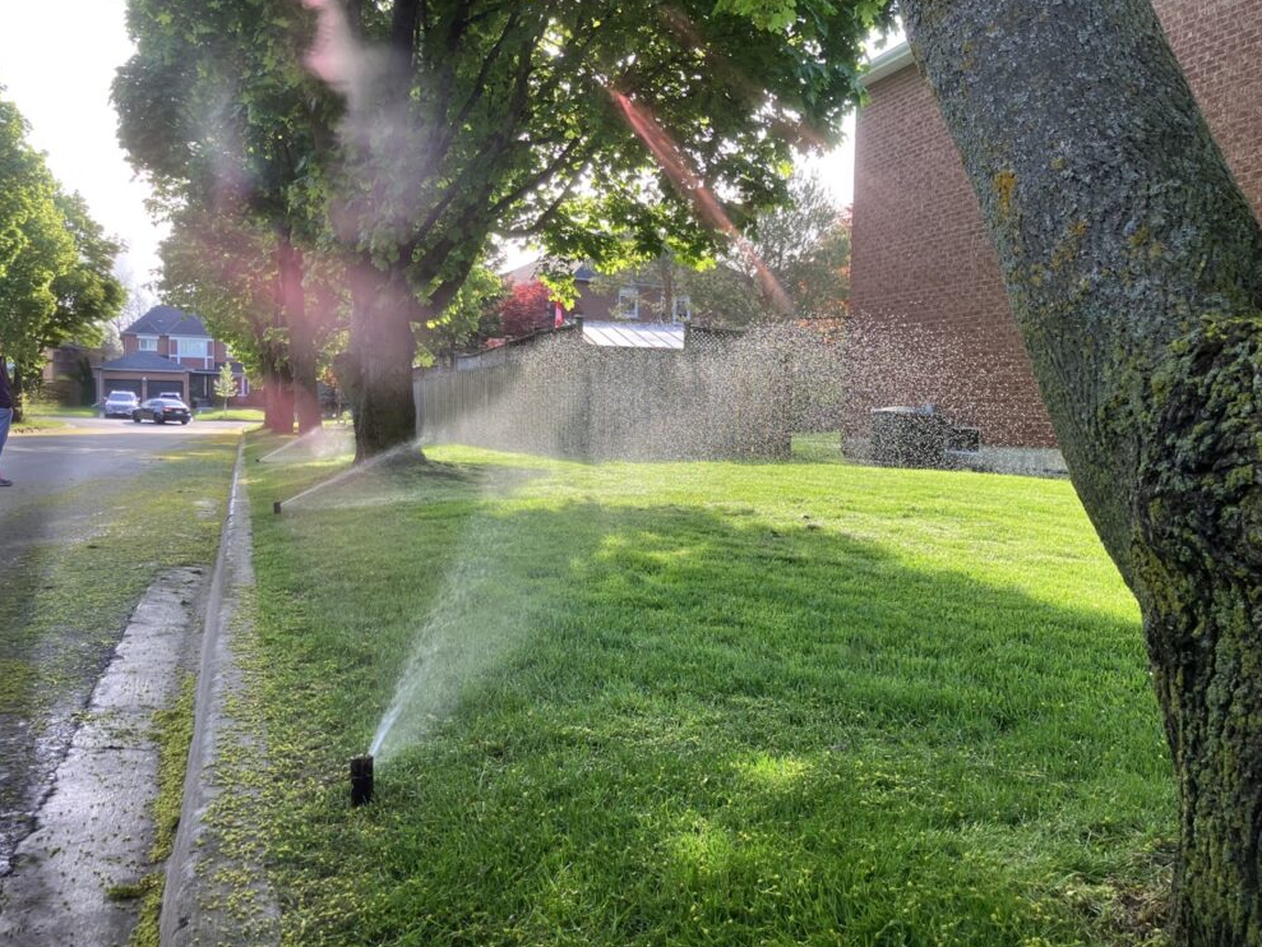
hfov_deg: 61.6
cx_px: 651
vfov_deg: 48.2
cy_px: 485
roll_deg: -1.9
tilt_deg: -5.6
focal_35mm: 29
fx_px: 1057
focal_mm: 3.99
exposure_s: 1/190
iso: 25
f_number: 1.8
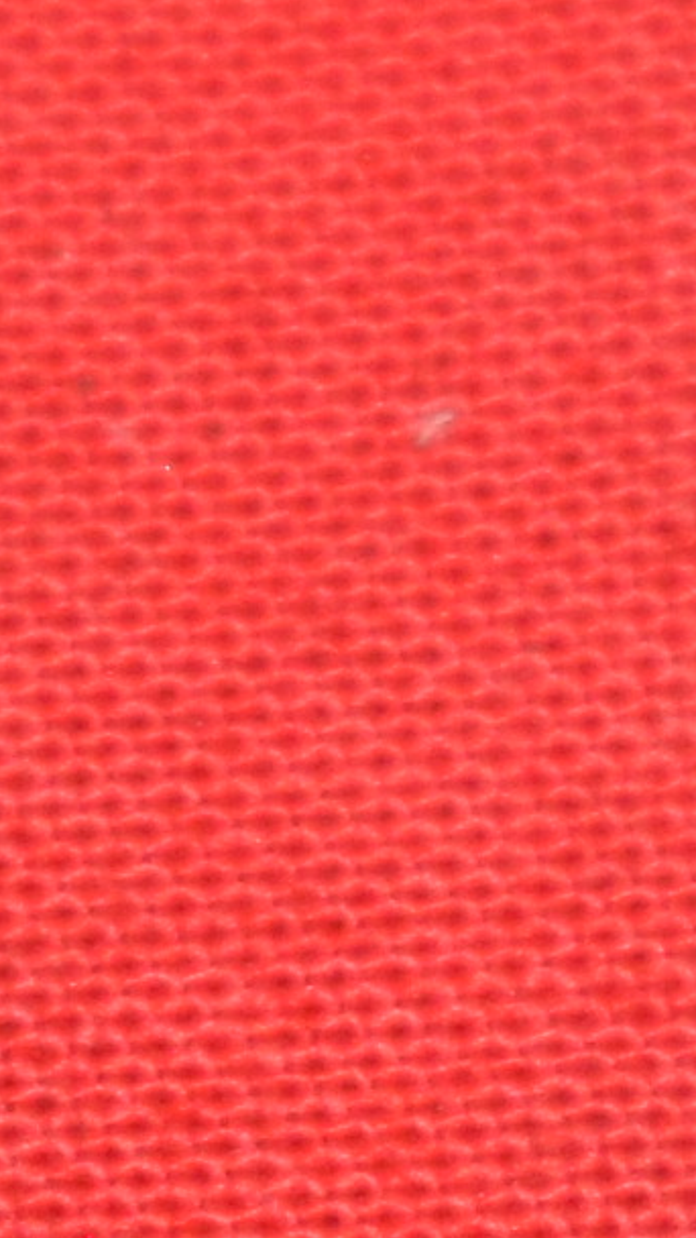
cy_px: -595
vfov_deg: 3.4
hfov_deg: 1.9
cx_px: 2959
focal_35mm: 639
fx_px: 20961
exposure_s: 1/100
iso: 800
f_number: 5.6
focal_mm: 55
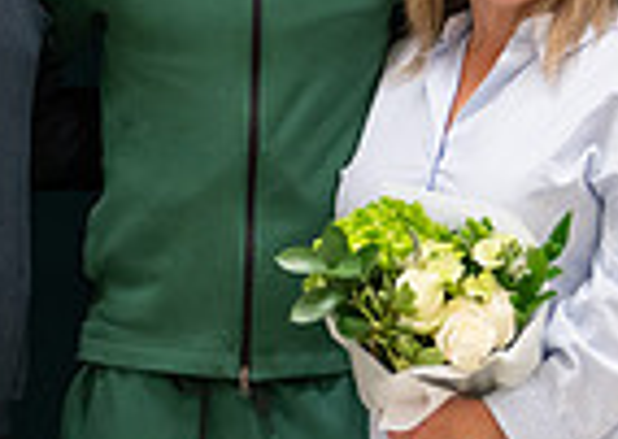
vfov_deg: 6.1
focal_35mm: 235
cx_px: 207
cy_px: 149
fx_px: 4119
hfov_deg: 8.6
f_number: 1.2
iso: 800
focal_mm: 50
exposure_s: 1/320
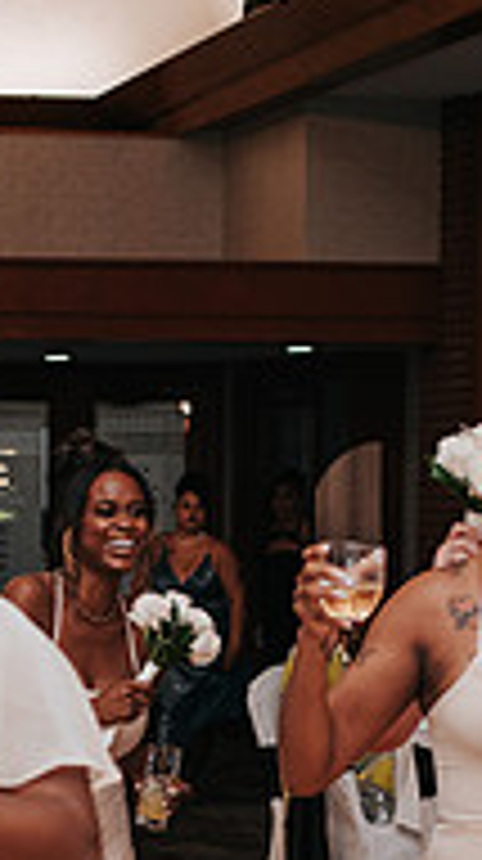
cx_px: 62
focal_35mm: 146
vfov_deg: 14.5
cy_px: 873
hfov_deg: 8.3
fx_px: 3328
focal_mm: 35
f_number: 3.2
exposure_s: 1/200
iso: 1000
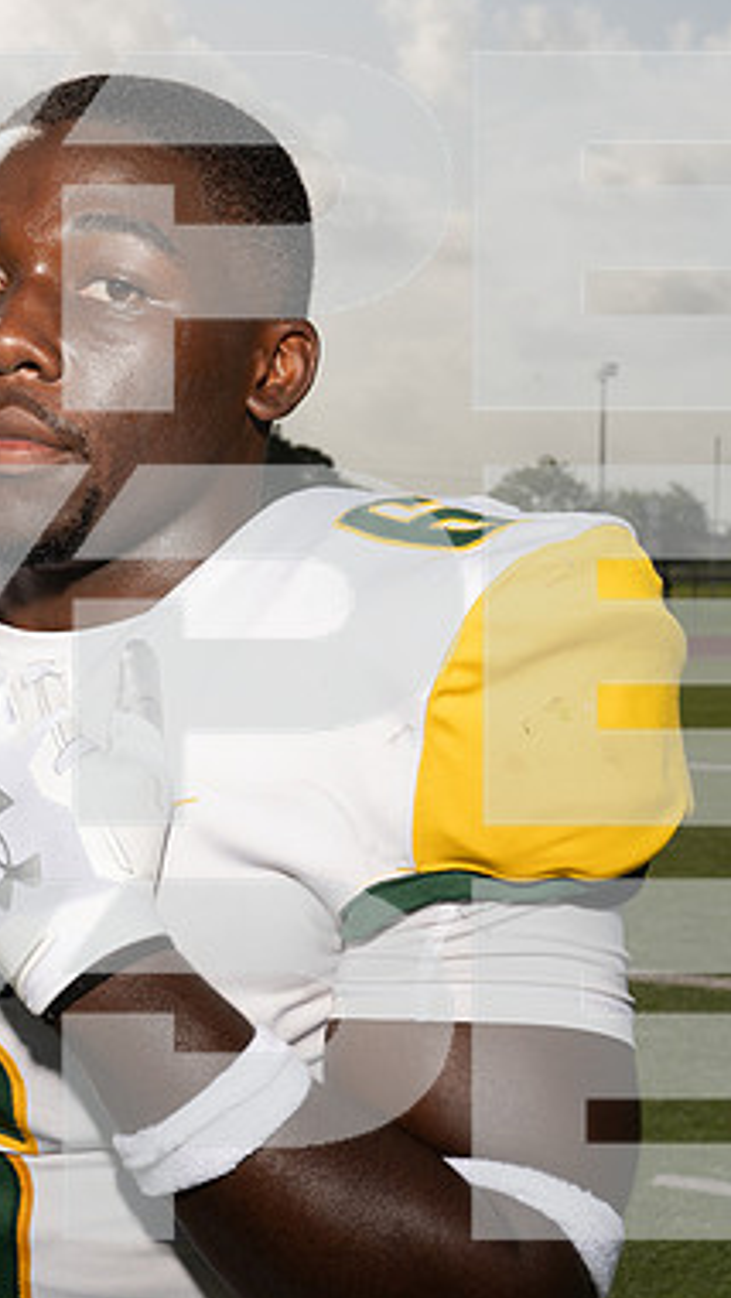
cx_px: 7
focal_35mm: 72
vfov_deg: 29.3
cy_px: 647
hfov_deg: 16.4
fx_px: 2479
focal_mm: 45
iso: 100
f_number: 11
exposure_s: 1/250
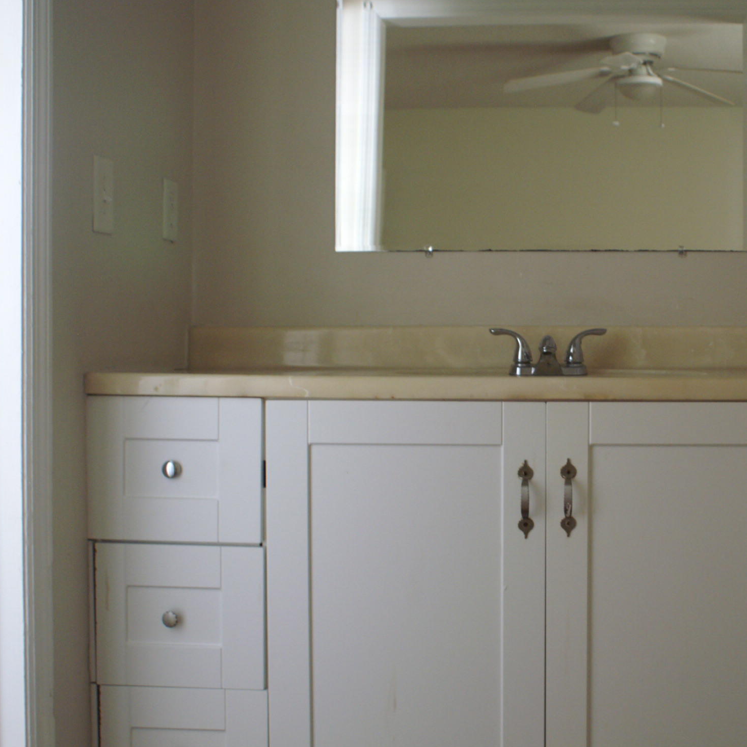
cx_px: 538
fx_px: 1147
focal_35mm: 47
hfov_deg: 35.4
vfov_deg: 36.1
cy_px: 367
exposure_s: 1/30
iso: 800
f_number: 4.5
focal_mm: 24
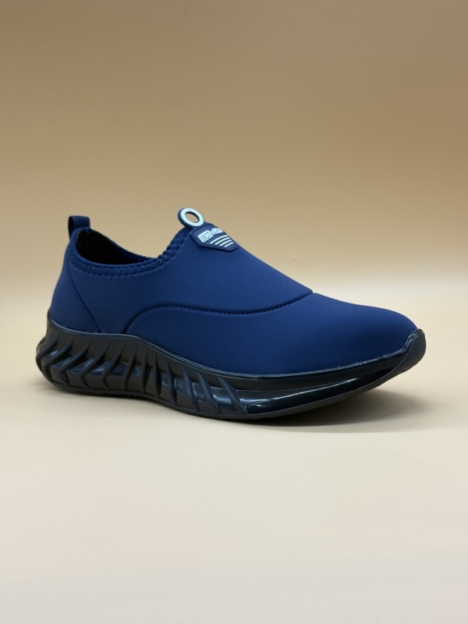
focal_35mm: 52
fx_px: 937
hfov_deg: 28.0
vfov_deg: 36.8
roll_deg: +3.1
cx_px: 234
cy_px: 312
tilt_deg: -9.7
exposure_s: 1/105
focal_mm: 5.96
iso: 50
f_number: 1.6
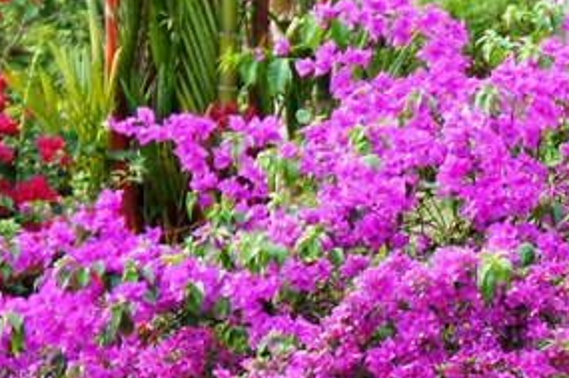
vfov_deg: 5.8
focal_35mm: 236
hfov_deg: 8.1
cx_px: 1338
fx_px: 3724
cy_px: 357
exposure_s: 1/80
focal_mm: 28
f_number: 5.6
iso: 200
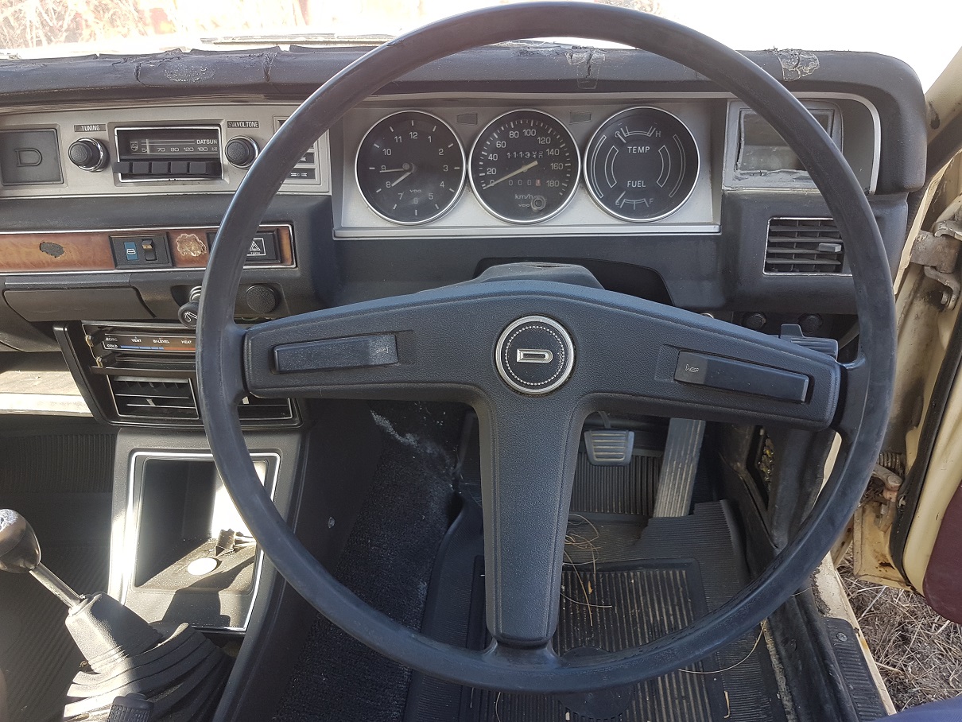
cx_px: 481
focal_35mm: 26
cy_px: 361
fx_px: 723
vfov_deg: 53.1
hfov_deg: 67.3
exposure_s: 1/108
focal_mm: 4.2
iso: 40
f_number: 1.7
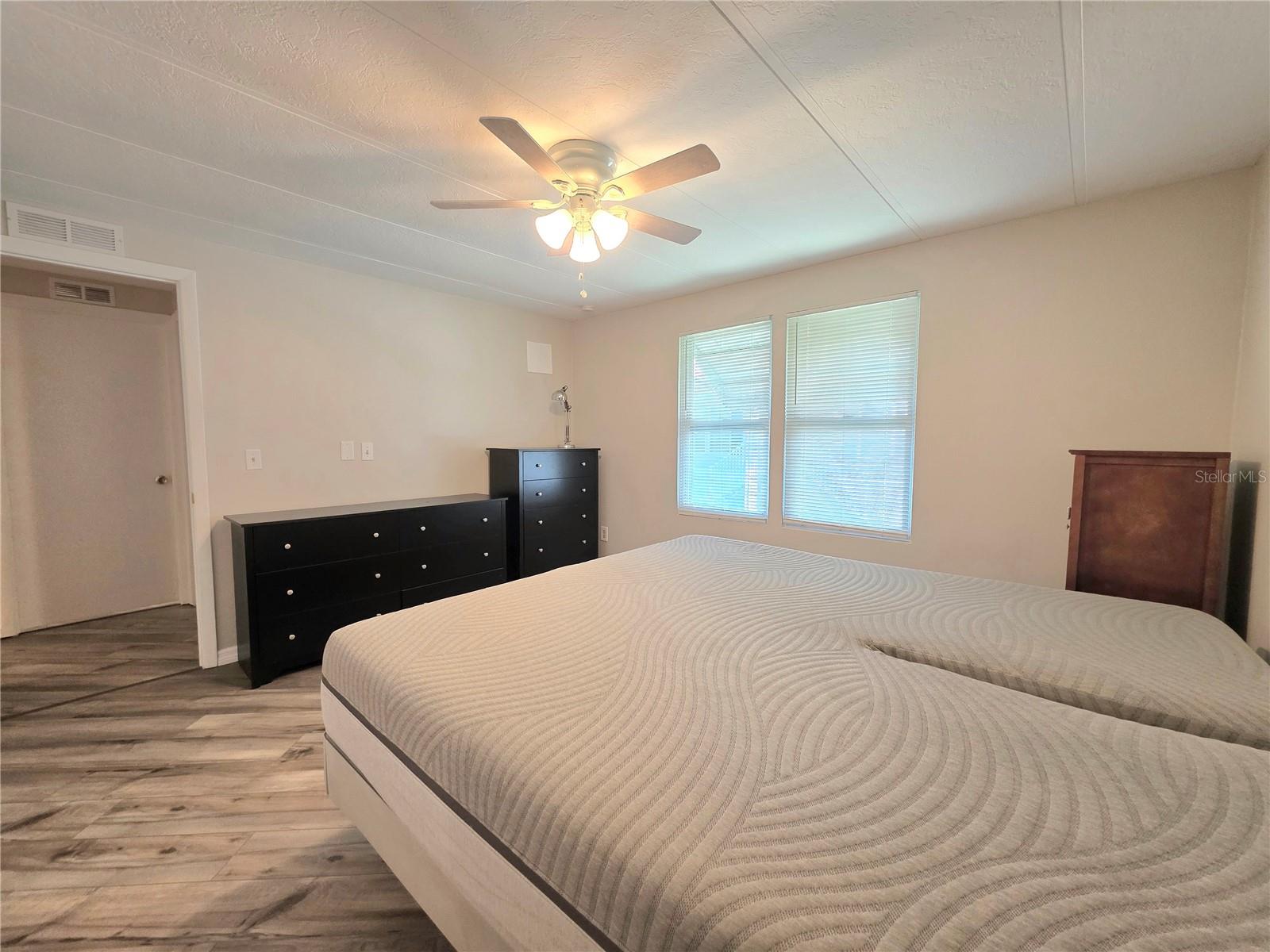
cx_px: 635
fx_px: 477
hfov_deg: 106.2
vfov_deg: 89.9
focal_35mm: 13
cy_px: 476
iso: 160
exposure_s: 1/120
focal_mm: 2.2
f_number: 1.9
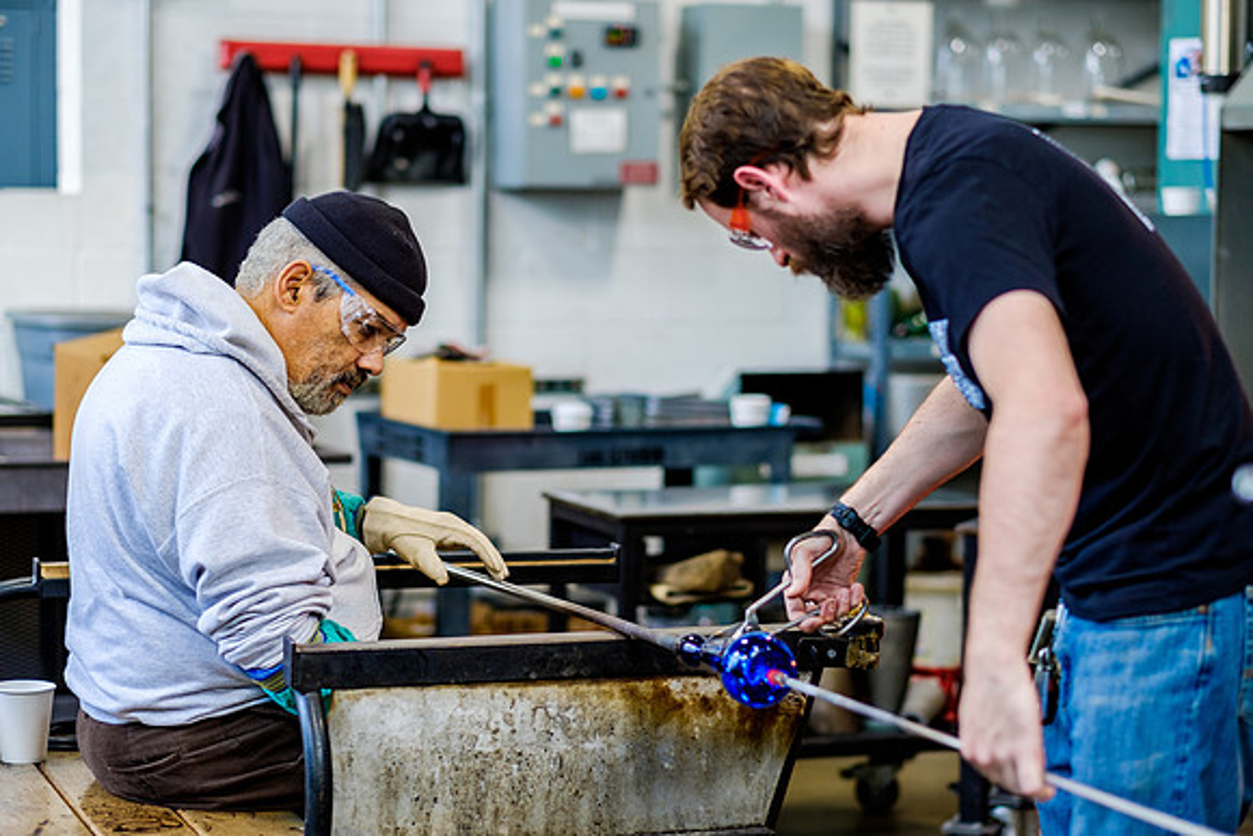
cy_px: 418
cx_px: 626
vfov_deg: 15.8
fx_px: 3020
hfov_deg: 23.4
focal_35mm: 87
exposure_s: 1/125
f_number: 1.6
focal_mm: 56
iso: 200
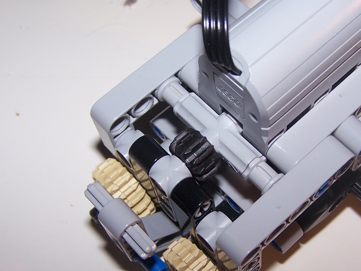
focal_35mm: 60
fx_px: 626
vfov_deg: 24.4
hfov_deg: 32.0
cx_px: 224
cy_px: 161
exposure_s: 1/60
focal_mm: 6.3
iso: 80
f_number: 2.8
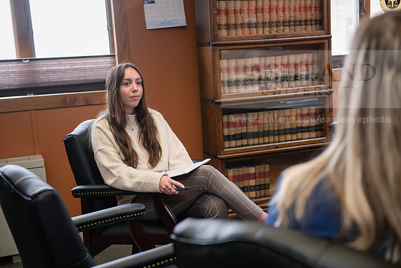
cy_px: 134
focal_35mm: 52
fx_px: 579
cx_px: 200
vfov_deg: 26.0
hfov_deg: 38.2
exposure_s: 1/160
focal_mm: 52
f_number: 3.2
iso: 1000
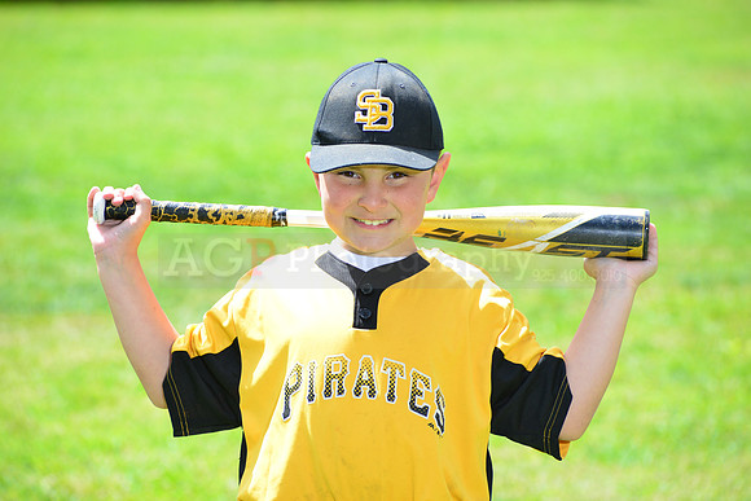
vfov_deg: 6.9
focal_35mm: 200
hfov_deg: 10.3
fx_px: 4173
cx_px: 376
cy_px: 250
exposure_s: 1/200
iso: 200
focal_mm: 200
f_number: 8
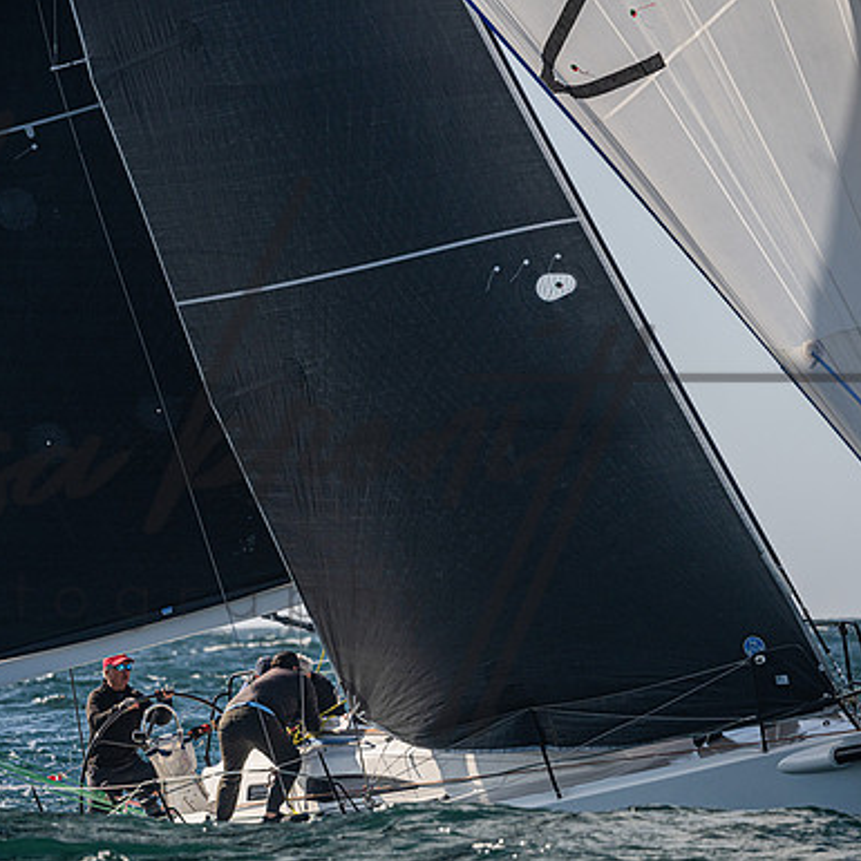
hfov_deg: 4.9
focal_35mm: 359
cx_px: 333
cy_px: 430
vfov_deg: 4.9
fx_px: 10102
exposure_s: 1/5000
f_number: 6.3
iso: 320
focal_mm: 280
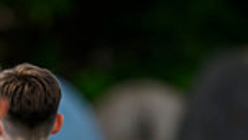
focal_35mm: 2053
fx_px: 13503
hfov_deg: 1.1
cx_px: -156
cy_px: 159
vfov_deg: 0.6
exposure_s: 1/1250
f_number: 3.2
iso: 160
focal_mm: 400
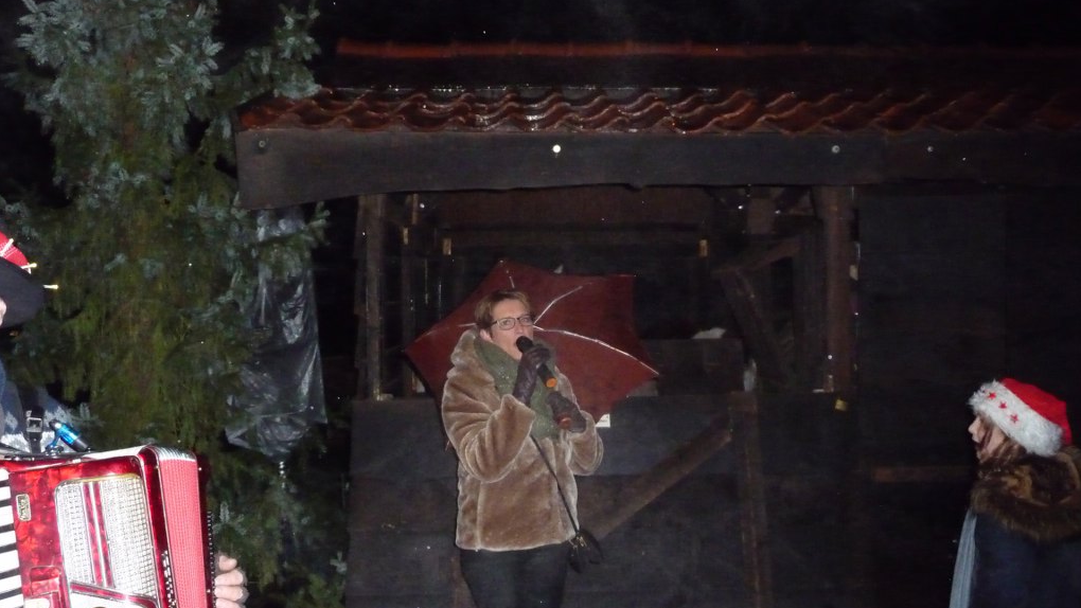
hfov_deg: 56.6
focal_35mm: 35
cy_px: 319
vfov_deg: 33.7
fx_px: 1003
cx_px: 540
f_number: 3.5
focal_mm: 5.3
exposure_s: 1/200
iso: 800
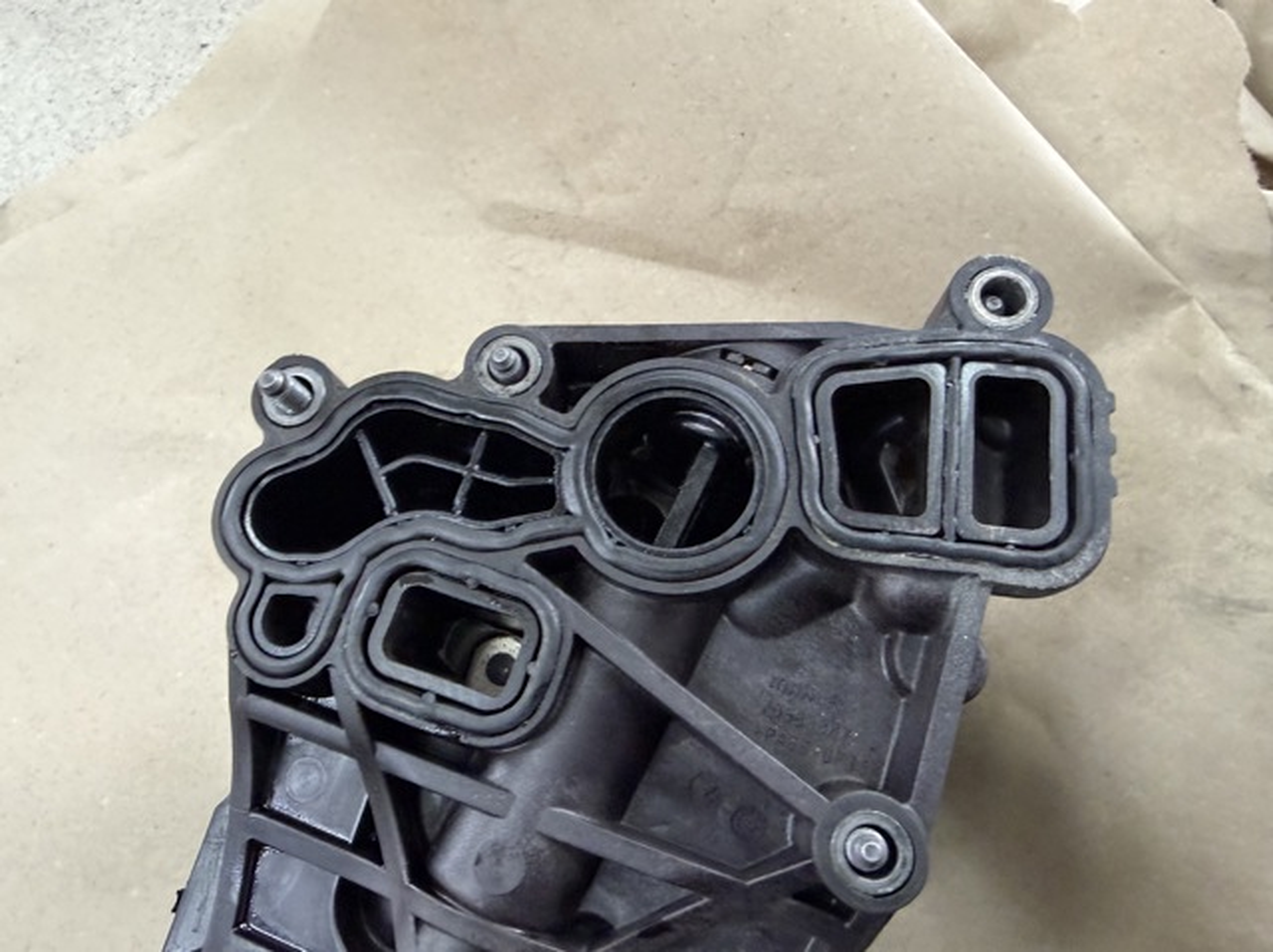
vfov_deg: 56.8
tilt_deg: -71.6
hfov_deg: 71.6
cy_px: 476
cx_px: 636
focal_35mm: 24
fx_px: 882
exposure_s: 1/60
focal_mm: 2.22
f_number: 2.2
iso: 400
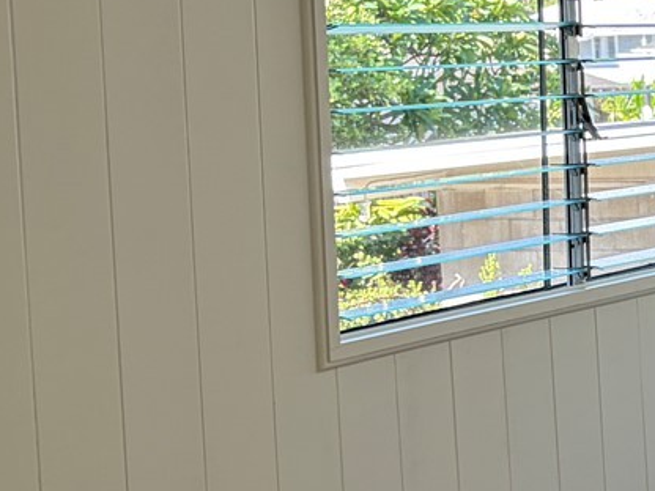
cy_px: 165
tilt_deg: -2.6
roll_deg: +2.5
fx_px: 1892
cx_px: 1127
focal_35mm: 100
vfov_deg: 14.8
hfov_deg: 16.8
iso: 64
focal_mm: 5.96
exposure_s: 1/121
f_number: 1.6
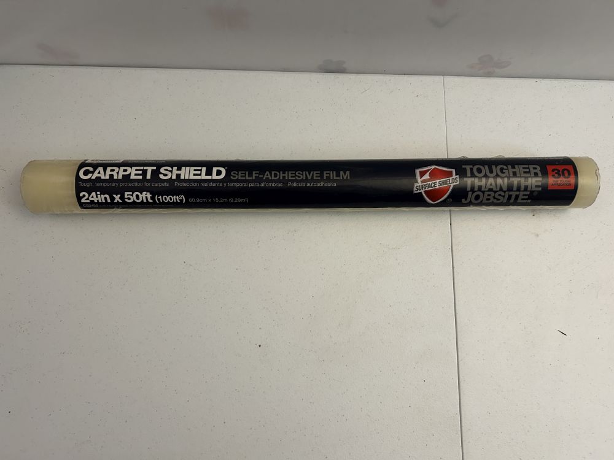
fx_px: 461
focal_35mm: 26
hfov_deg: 67.3
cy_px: 230
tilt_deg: -77.9
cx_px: 307
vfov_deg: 53.1
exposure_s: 1/60
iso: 250
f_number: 1.5
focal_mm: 5.7
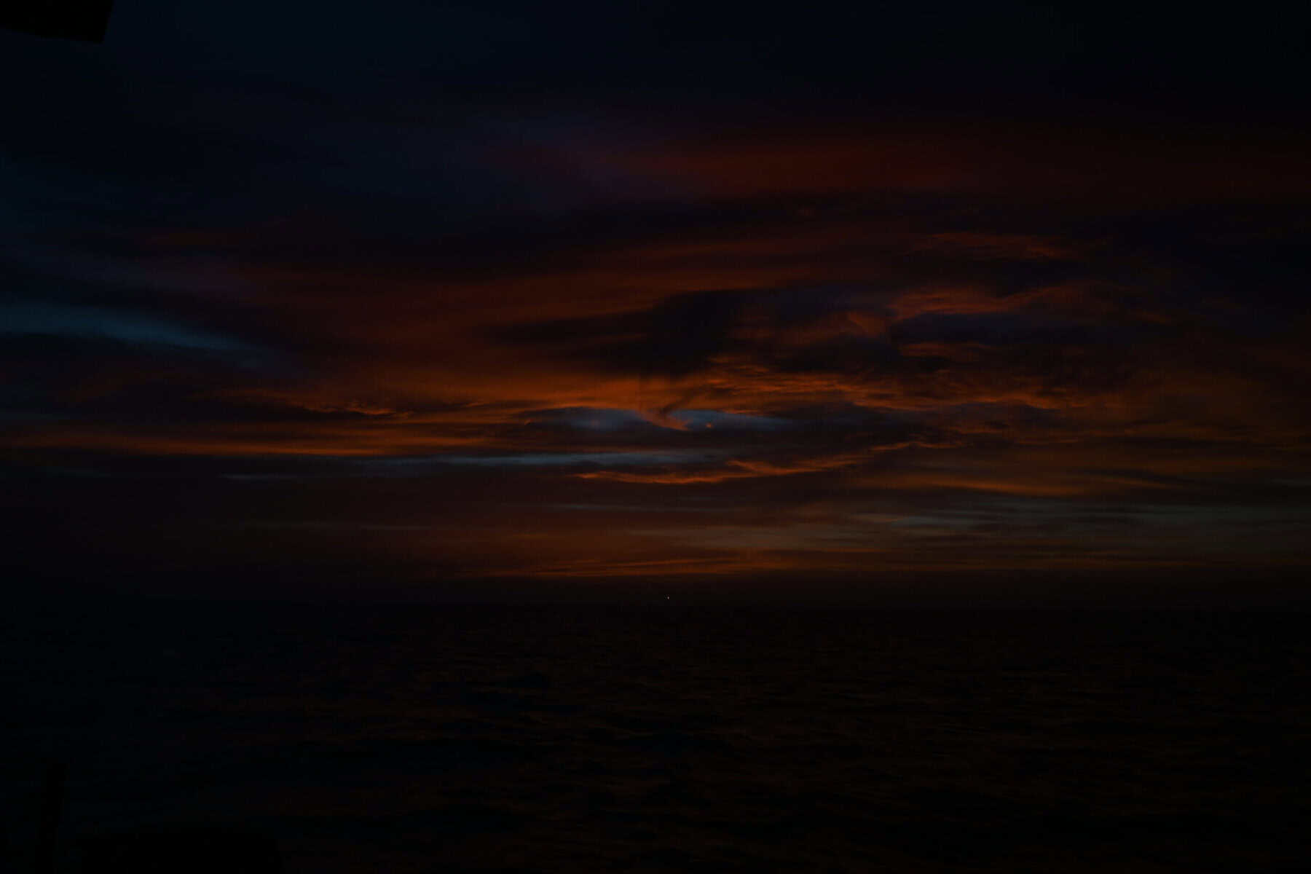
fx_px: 1311
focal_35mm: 36
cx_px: 656
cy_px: 437
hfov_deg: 53.1
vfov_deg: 36.9
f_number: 16
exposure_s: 1/20
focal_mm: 24.5
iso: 100
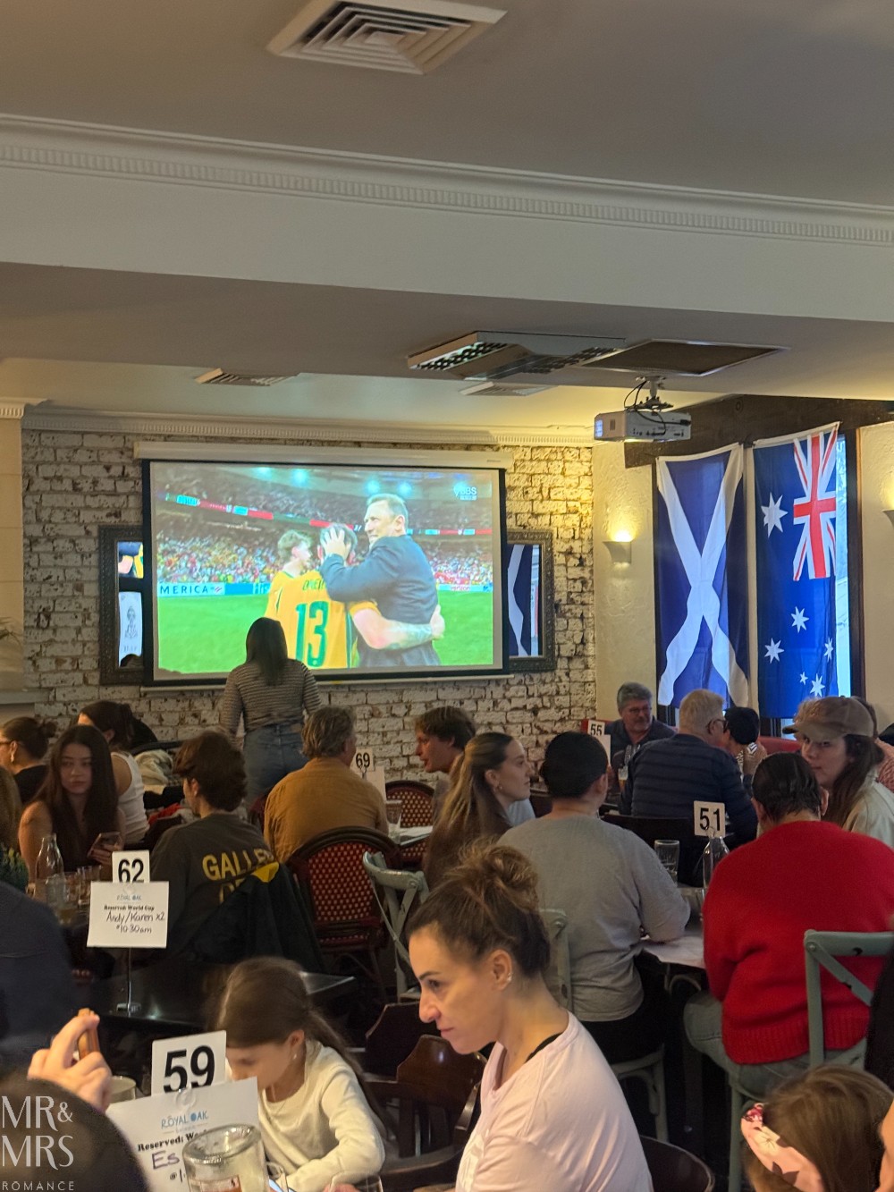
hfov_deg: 30.3
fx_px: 1653
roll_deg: +1.2
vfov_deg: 39.7
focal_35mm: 48
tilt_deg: +2.7
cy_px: 596
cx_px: 447
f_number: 1.78
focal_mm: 6.76
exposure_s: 1/25
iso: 500
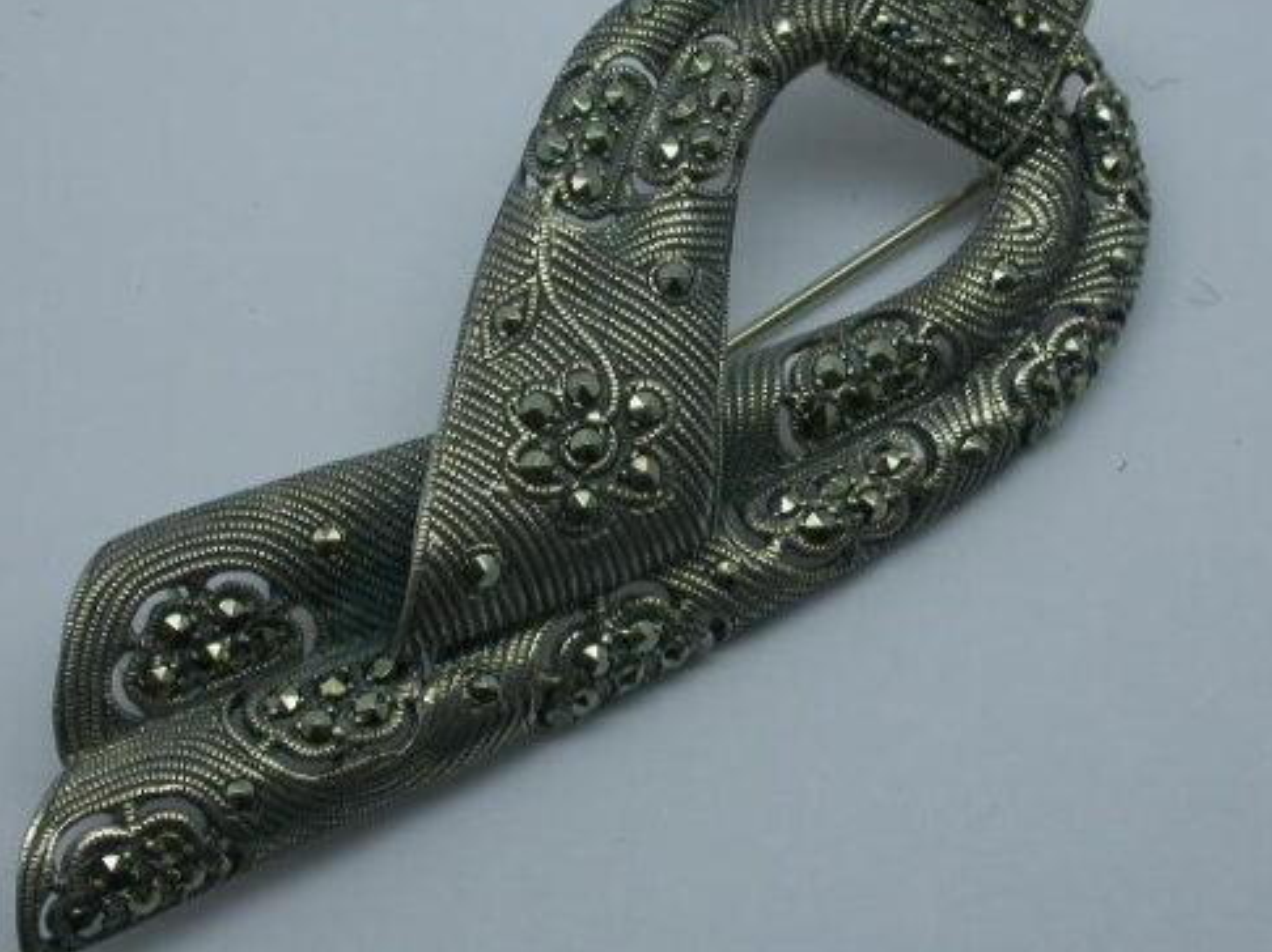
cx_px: 573
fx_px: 3856
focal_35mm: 105
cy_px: 434
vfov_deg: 14.1
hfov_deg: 18.7
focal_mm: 17.7
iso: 100
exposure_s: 1/53.2
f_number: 8.3
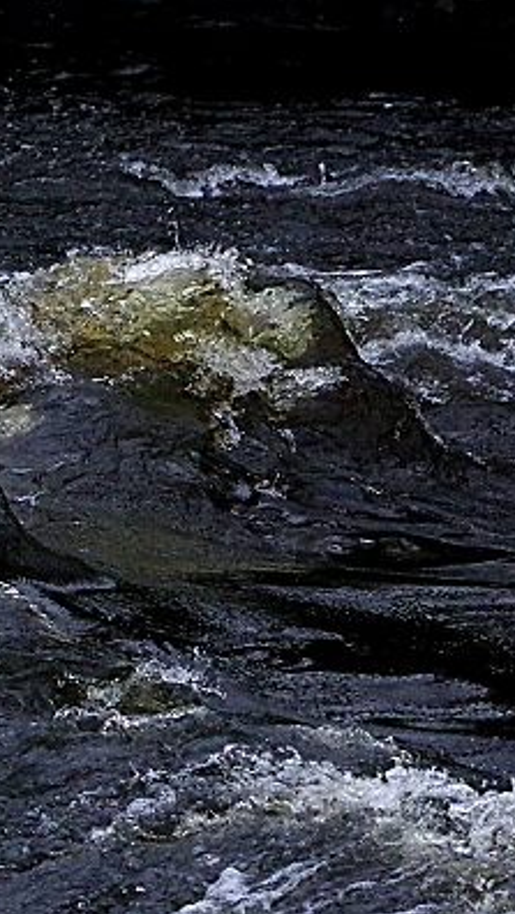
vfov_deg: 5.3
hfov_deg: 3.0
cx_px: -148
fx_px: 9800
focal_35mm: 404
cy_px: 456
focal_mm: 170
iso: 3200
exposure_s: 1/1600
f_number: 8
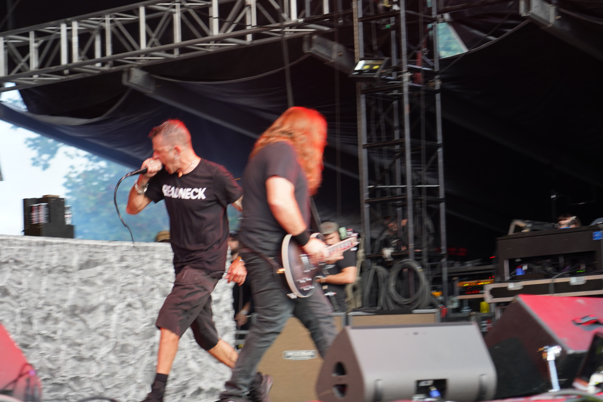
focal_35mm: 105
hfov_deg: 19.5
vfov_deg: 13.0
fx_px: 1759
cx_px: 302
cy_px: 201
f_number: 4
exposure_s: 1/125
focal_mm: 105
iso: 800
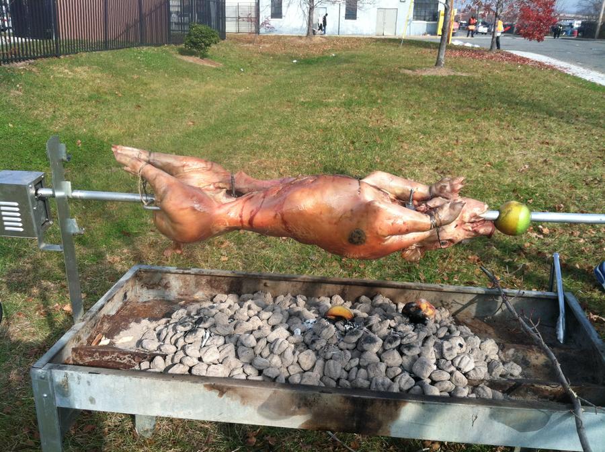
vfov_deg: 40.6
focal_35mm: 35
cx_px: 302
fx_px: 611
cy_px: 226
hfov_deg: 52.7
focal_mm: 3.85
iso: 80
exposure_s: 1/732
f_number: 2.8
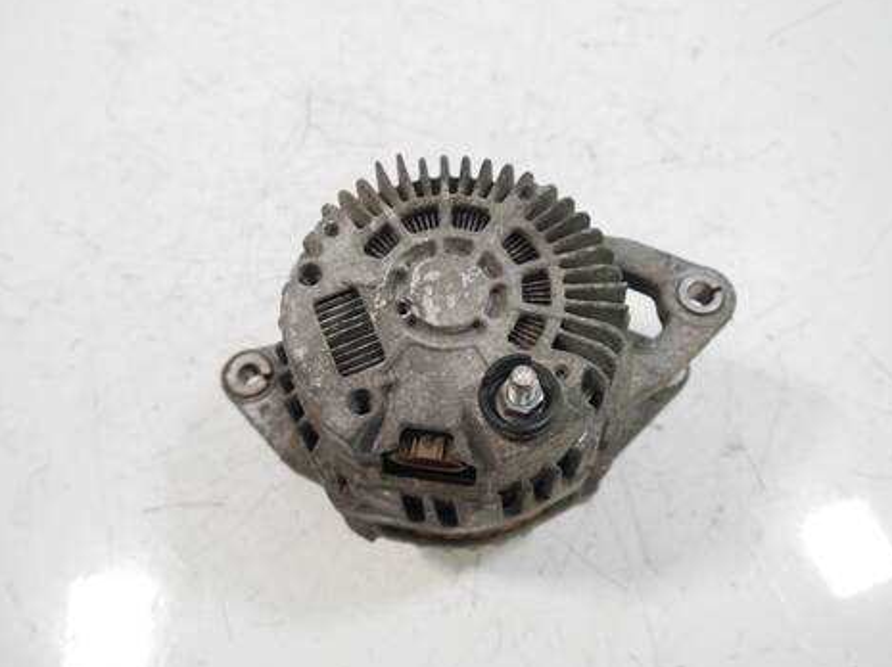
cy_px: 334
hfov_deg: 58.4
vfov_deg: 45.4
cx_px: 443
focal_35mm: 31
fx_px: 798
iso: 1250
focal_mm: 15
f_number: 3.6
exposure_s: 1/125
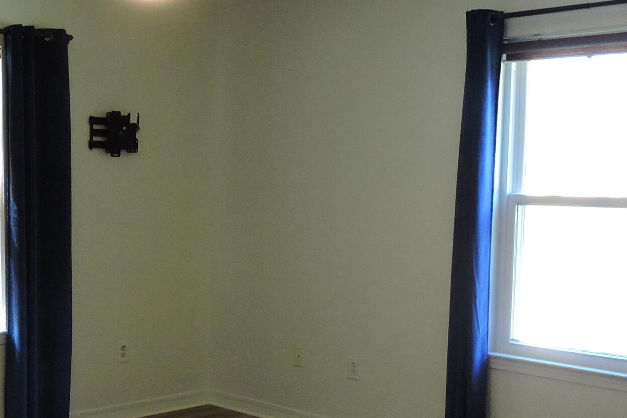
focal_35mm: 60
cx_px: 175
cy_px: 298
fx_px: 1045
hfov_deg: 32.9
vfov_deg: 22.5
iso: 400
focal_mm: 4.3
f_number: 3.3
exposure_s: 1/30
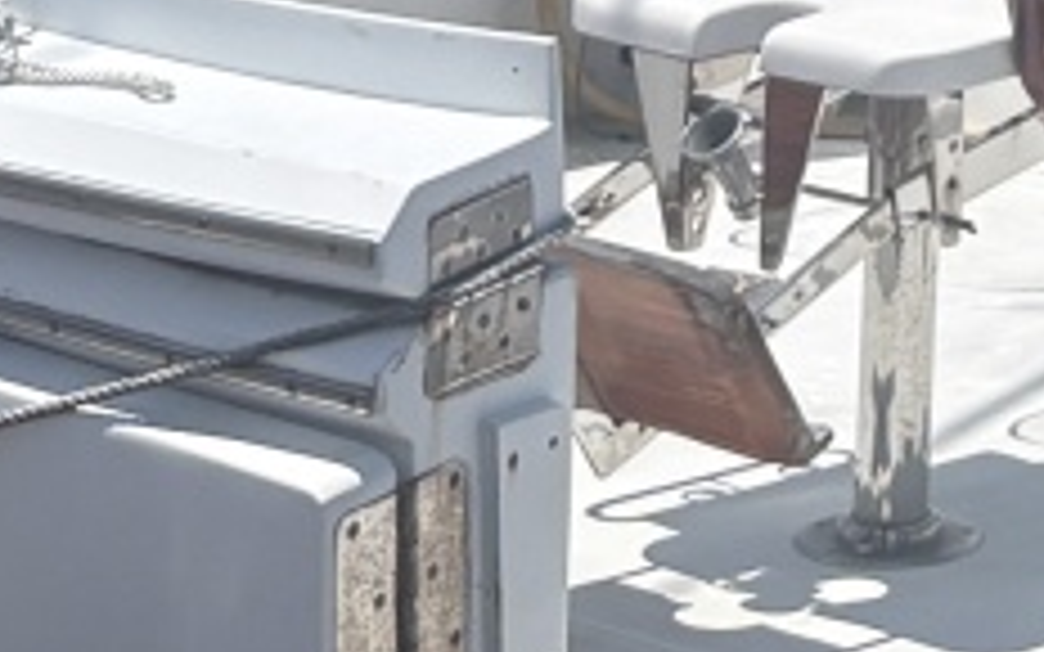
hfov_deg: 10.4
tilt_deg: +2.9
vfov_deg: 6.4
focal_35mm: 190
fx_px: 5406
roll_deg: -3.3
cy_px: -1264
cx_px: 1886
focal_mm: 5.96
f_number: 1.6
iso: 50
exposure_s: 1/5814
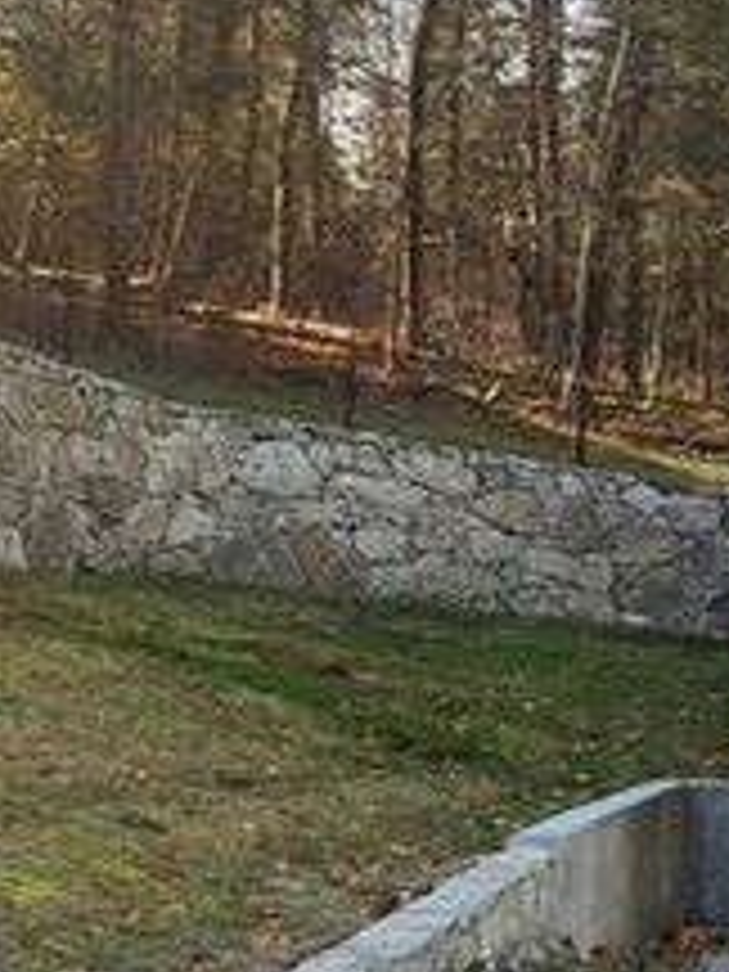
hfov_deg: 18.2
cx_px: 1120
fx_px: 1994
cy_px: 533
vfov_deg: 27.4
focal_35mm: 71
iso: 20
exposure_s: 1/279
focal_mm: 5.4
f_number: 1.8
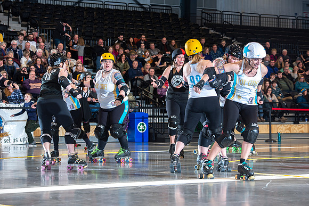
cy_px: 103
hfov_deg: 18.3
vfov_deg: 12.2
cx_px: 154
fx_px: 962
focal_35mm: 112
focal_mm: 112
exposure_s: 1/160
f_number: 5.6
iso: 500
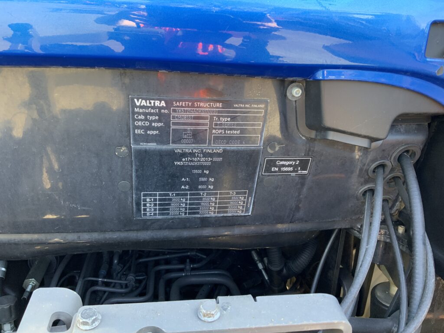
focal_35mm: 29
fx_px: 372
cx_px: 222
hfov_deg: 61.7
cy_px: 166
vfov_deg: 48.2
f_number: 1.8
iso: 64
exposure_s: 1/96
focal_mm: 3
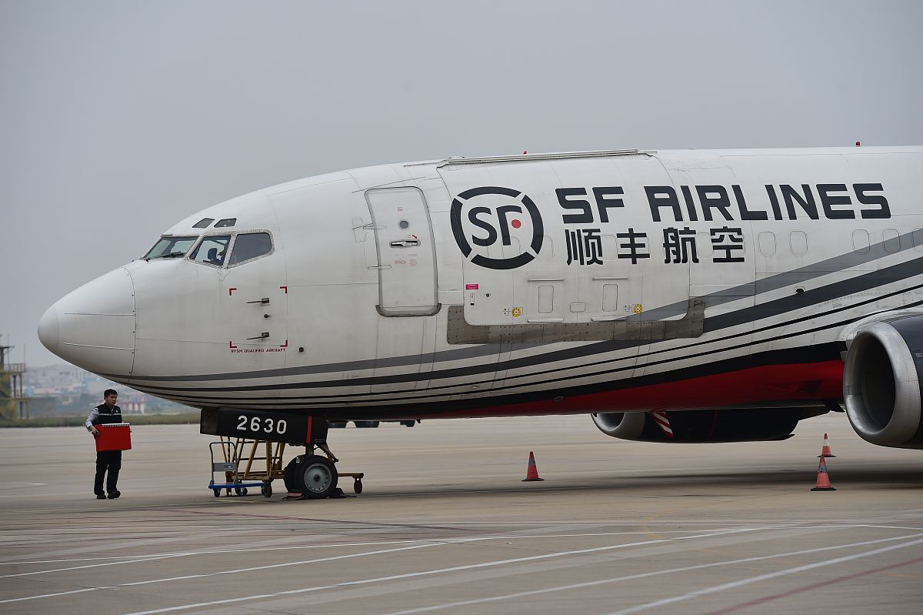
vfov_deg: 9.8
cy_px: 308
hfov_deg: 14.7
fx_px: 3588
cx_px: 462
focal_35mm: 140
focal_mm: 140
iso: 200
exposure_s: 1/640
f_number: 5.6
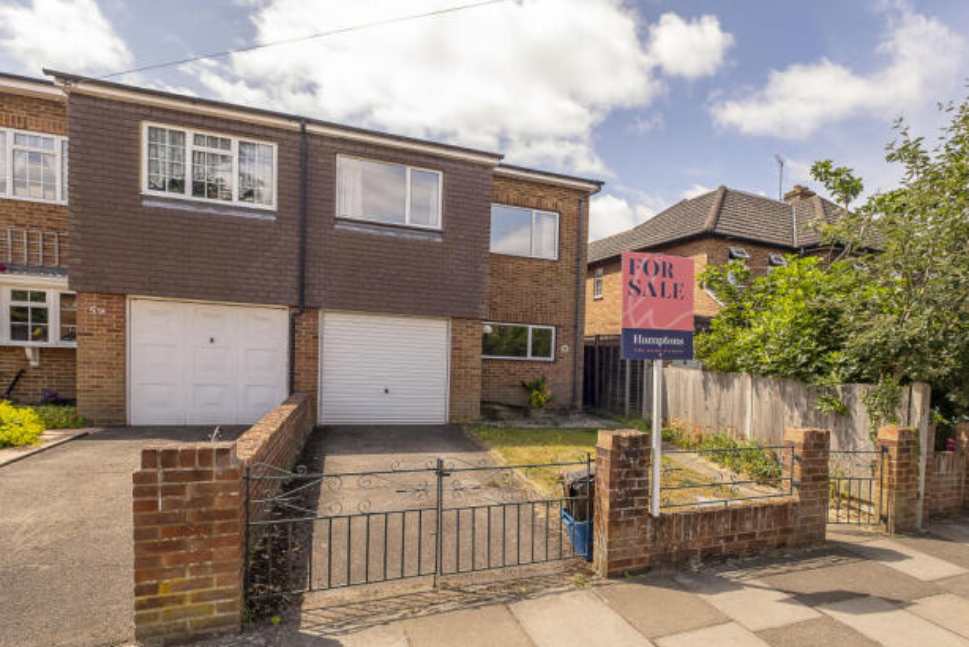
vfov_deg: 73.7
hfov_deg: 96.7
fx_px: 431
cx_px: 465
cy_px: 342
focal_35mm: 16
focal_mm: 10
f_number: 7.1
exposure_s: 1/600
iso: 500
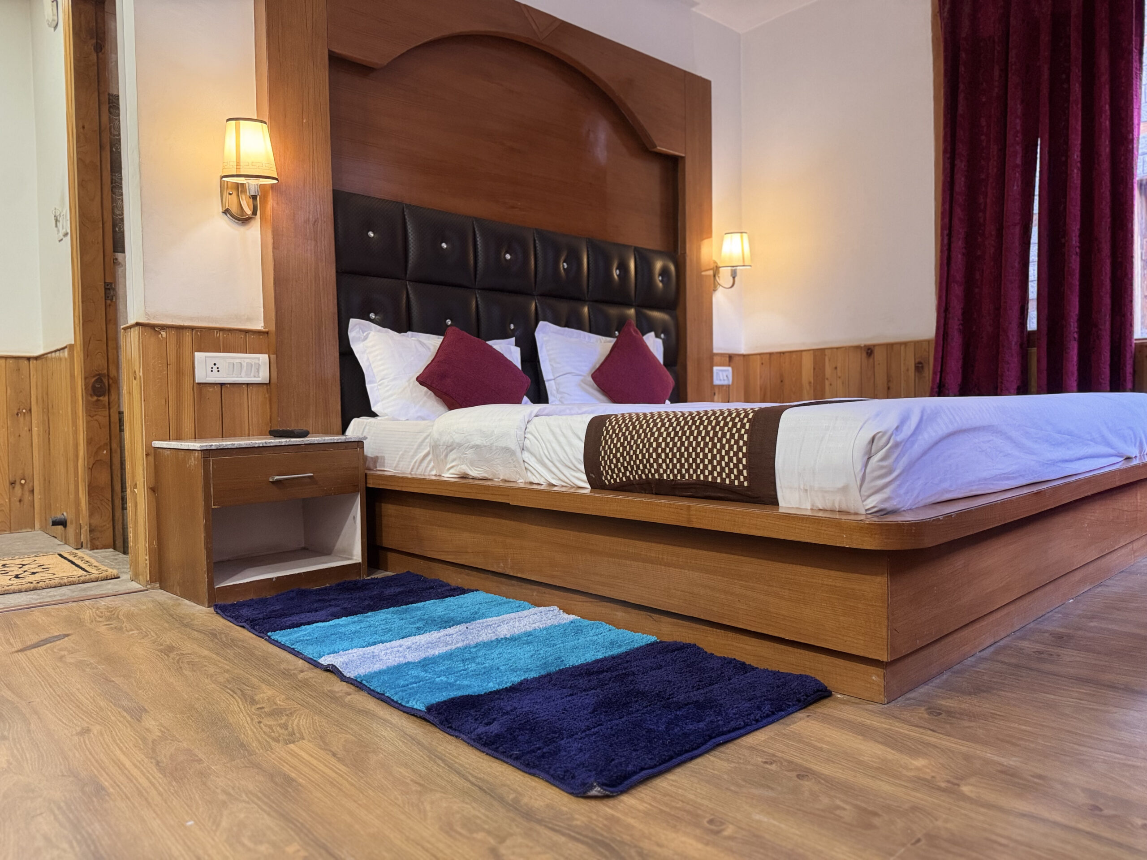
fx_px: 795
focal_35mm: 24
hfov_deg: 71.6
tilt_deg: -1.5
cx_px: 574
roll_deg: +1.3
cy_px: 430
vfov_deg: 56.8
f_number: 1.78
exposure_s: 1/50
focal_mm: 6.76
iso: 320
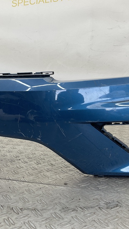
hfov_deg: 27.2
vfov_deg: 47.4
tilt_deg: -10.7
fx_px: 261
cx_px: 27
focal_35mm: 43
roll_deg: +1.0
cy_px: 116
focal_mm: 3
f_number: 1.8
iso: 25
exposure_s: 1/120
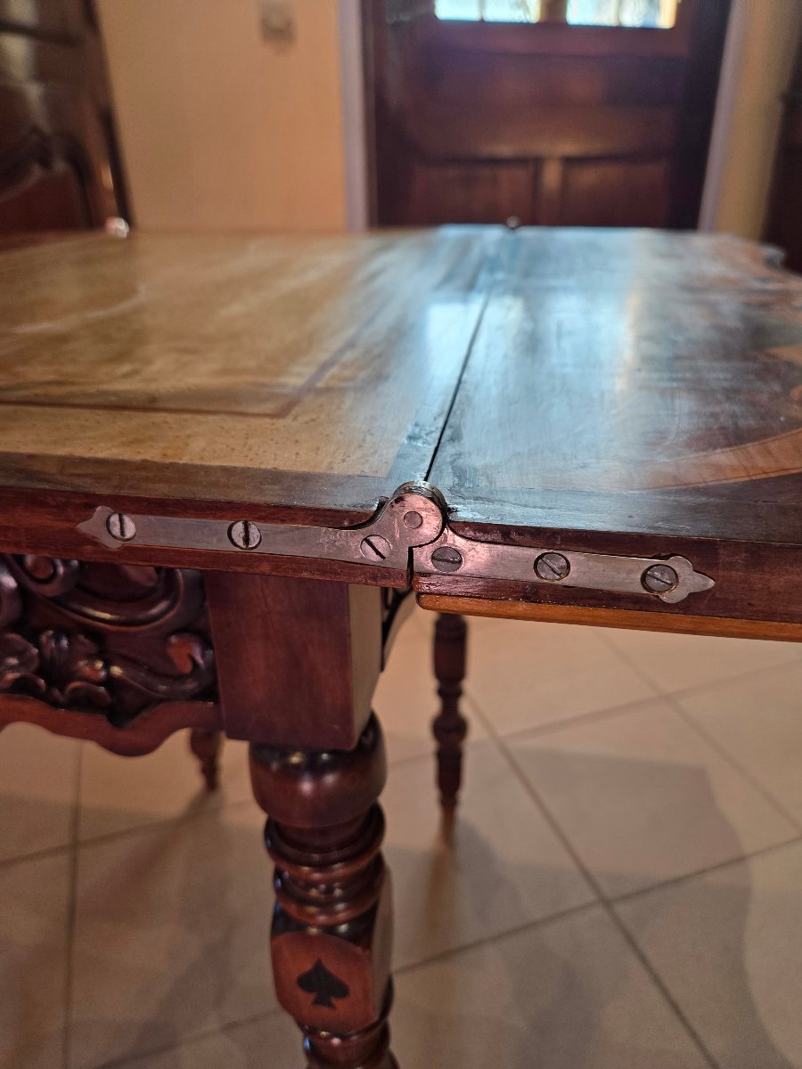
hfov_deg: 58.9
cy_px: 534
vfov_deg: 73.9
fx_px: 710
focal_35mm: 23
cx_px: 401
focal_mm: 5.4
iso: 200
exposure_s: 1/180
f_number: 1.8
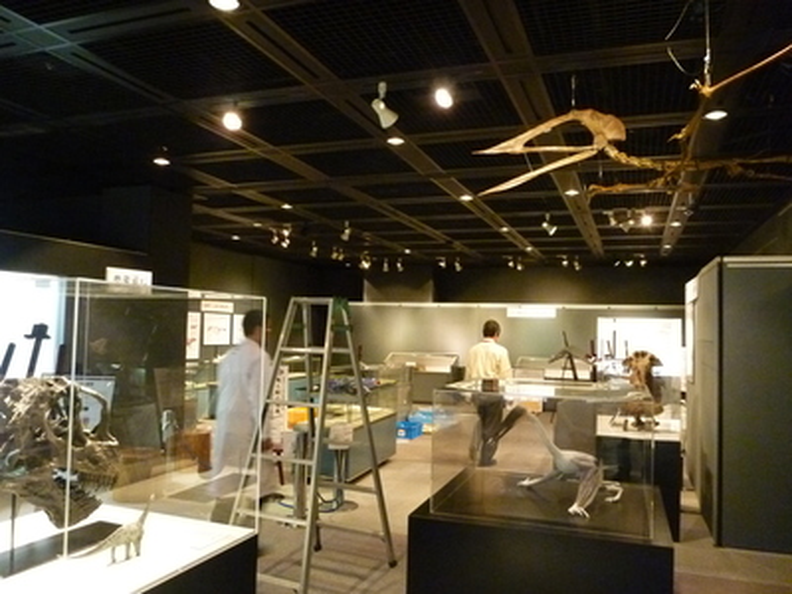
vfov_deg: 49.7
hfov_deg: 63.4
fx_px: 641
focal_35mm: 28
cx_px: 396
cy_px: 297
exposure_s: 1/20
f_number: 3.3
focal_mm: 4.9
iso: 800
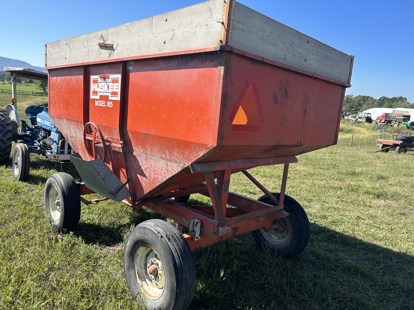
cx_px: 207
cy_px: 155
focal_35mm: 26
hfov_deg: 67.3
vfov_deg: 53.1
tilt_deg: -9.9
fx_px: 311
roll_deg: -4.3
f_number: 1.5
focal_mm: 5.7
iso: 50
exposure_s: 1/1808
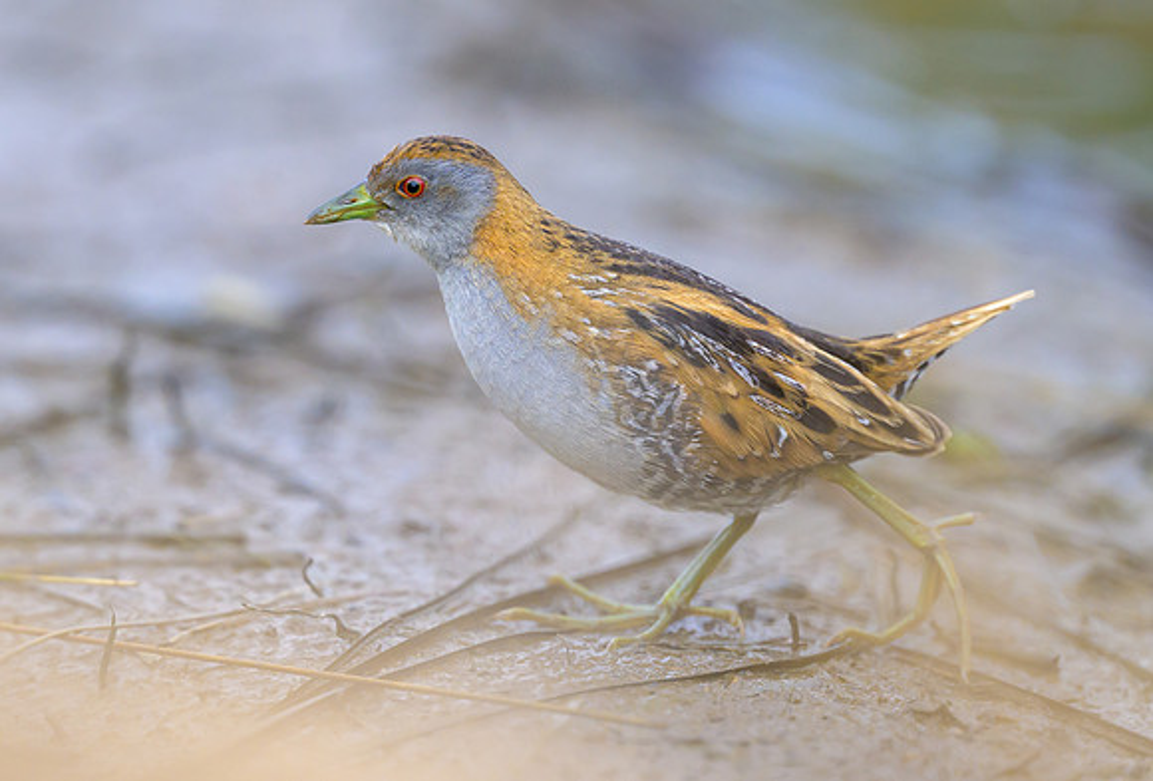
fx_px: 24601
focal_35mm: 764
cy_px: 353
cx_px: 477
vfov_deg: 1.8
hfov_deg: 2.7
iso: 1100
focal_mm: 400
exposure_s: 1/3200
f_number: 2.8
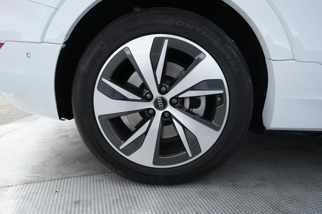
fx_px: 223
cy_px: 107
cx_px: 161
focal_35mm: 25
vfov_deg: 51.2
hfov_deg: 71.5
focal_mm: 25
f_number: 2.8
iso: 2500
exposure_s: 1/160
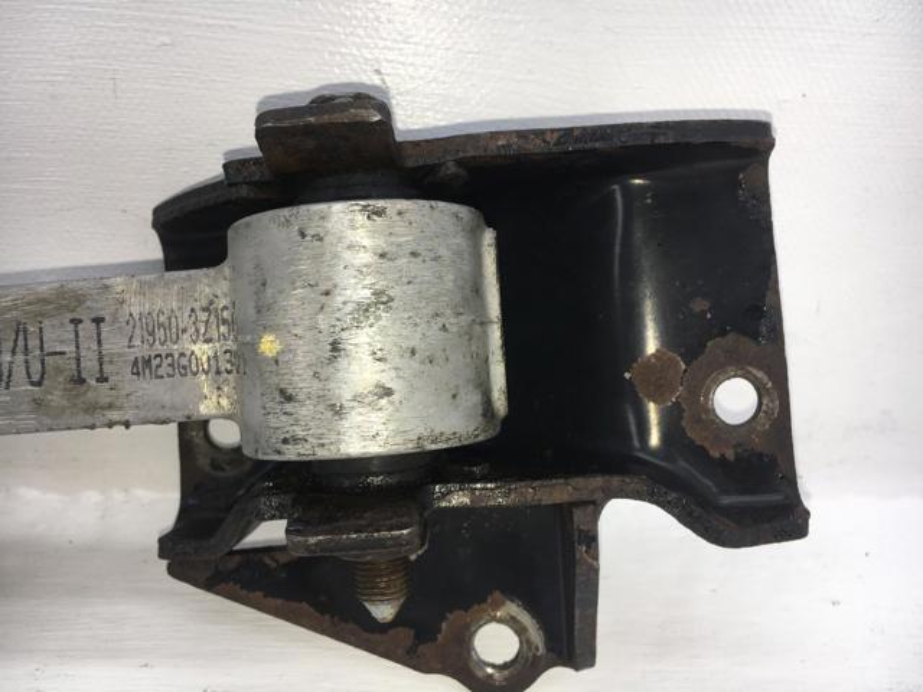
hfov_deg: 61.7
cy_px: 346
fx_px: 773
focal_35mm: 29
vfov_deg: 48.2
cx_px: 462
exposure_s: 1/196
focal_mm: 4.15
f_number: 2.2
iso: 25
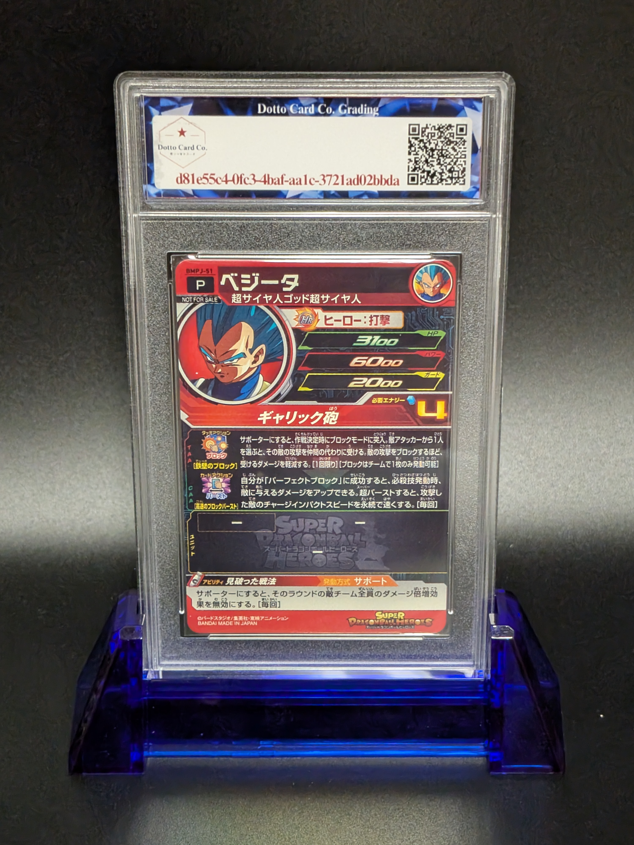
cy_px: 422
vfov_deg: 38.9
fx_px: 1197
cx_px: 317
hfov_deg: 29.7
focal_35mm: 49
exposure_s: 1/120
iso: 690
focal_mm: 4.53
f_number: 1.7
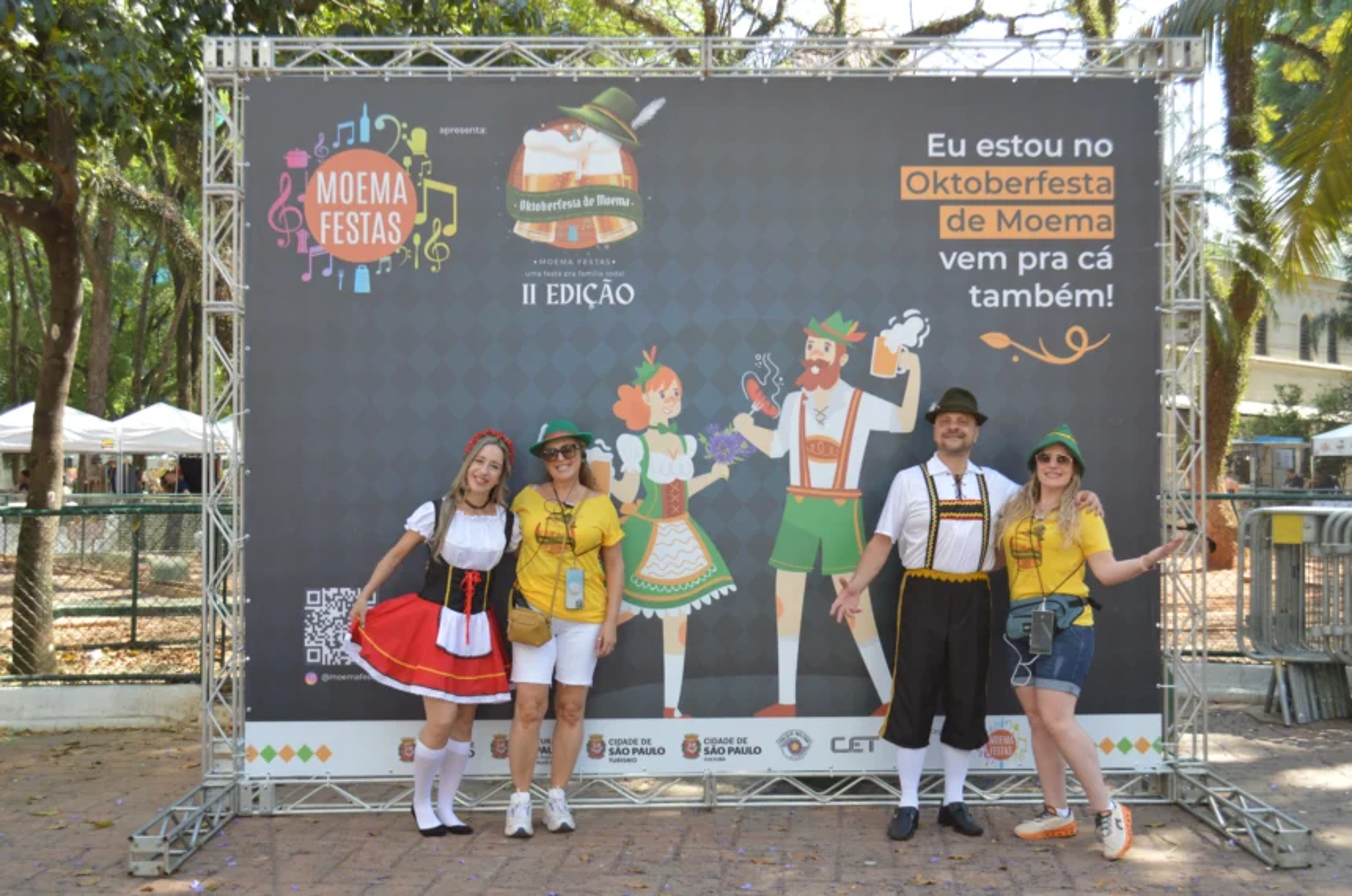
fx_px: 1462
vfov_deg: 34.1
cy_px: 448
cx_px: 676
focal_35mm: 39
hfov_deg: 49.6
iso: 200
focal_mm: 26
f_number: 5.6
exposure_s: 1/125
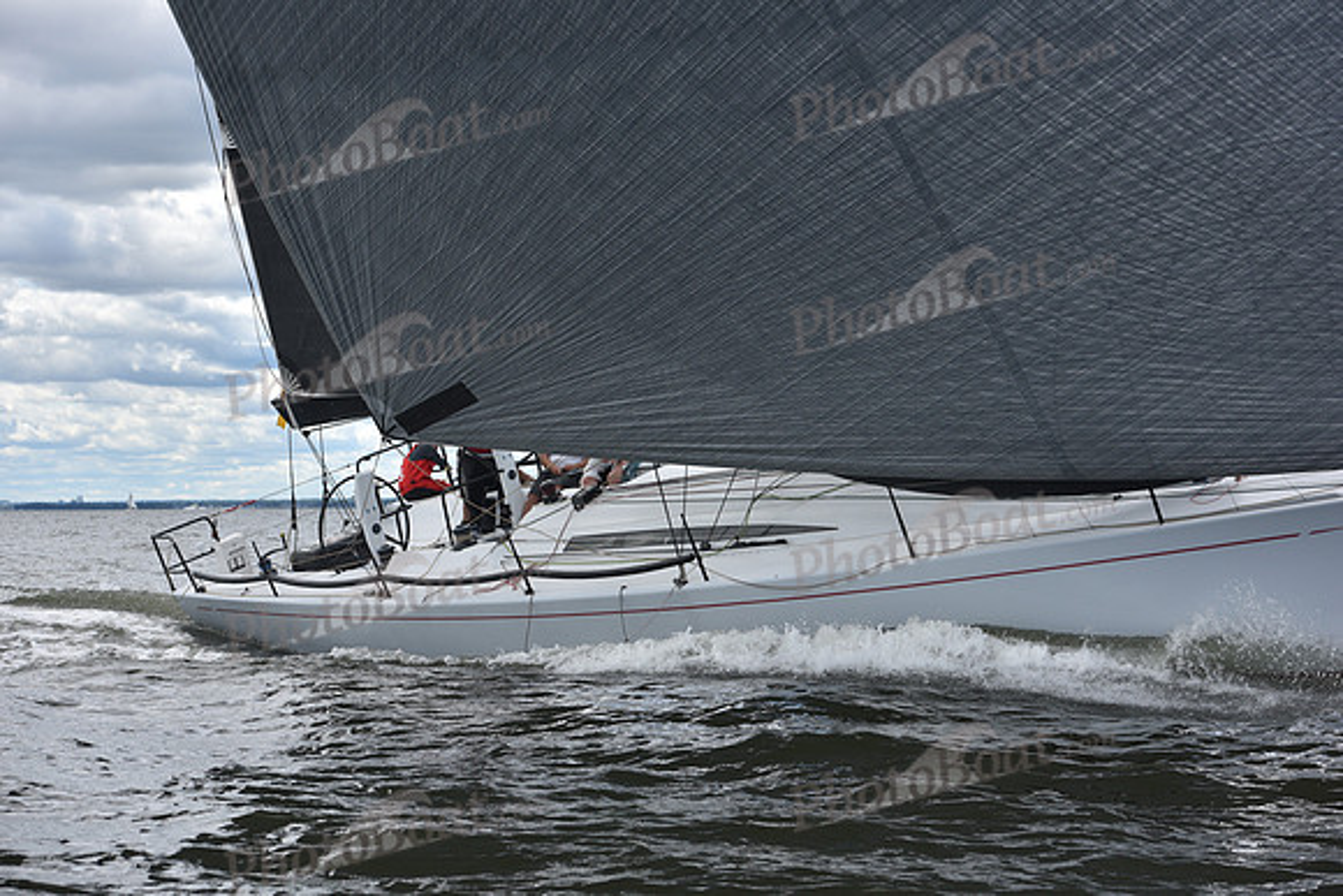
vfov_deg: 19.5
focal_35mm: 70
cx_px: 672
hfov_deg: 28.8
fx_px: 2612
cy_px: 448
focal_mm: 70
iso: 250
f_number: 6.3
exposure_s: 1/1000
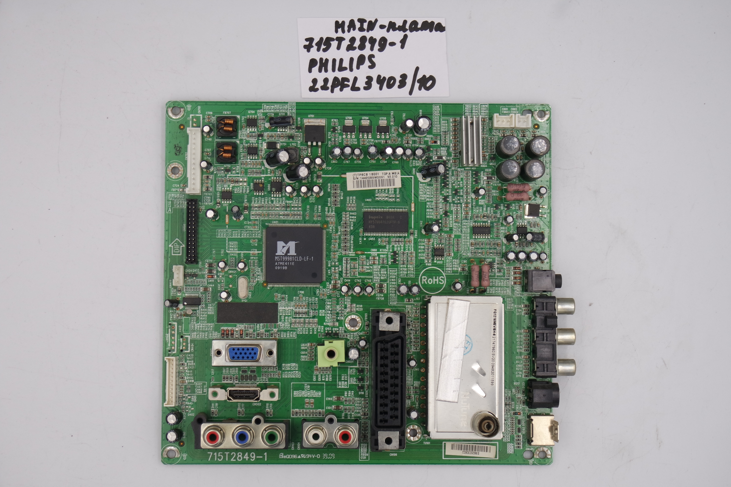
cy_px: 244
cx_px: 366
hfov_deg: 31.4
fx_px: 1299
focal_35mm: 64
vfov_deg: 21.2
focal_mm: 24
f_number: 5.6
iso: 200
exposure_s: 1/125
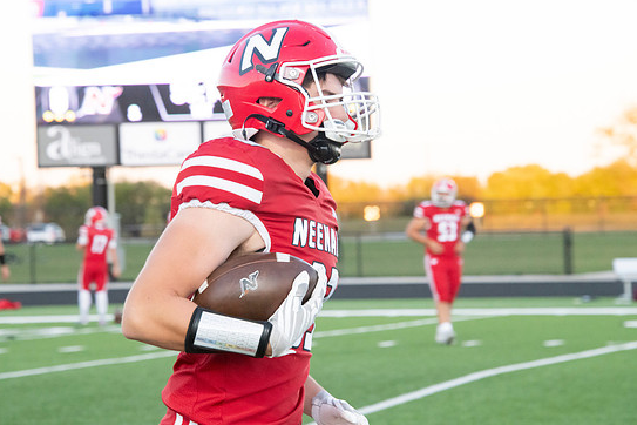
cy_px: 211
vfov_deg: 6.8
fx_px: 3592
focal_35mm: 203
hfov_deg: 10.1
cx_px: 307
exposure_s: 1/500
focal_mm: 190
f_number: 9
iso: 8000
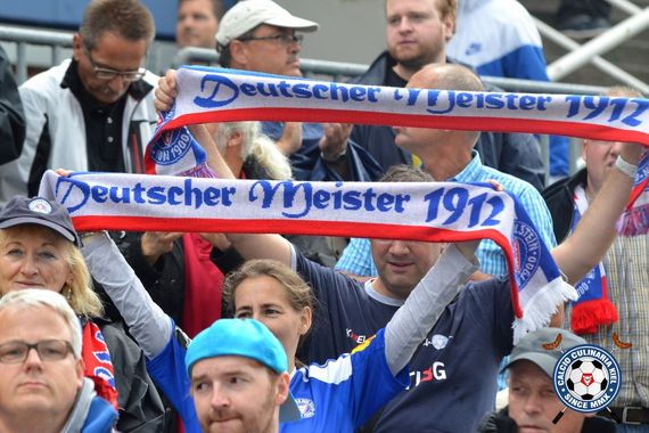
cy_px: 216
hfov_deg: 9.5
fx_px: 3921
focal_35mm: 218
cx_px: 324
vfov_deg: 6.3
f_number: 4.5
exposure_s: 1/1000
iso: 640
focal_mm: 145
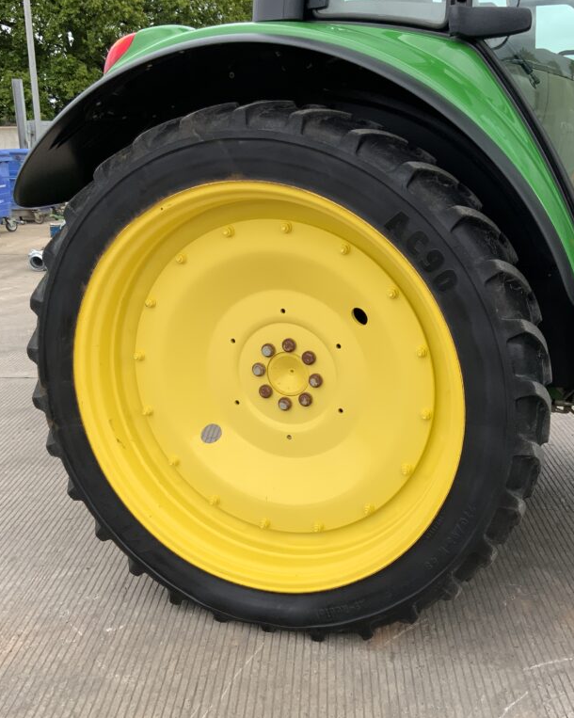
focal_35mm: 38
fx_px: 807
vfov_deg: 47.9
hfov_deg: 39.0
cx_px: 341
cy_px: 359
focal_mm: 3
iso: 16
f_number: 1.8
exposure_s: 1/674
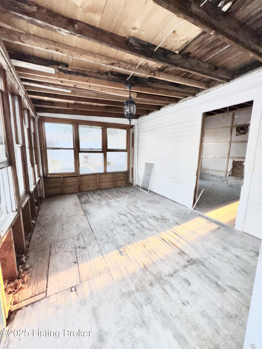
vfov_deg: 102.1
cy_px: 174
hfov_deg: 85.7
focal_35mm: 14
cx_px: 131
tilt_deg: -10.1
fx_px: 141
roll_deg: -0.1
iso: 40
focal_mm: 2.22
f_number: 2.2
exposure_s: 1/122
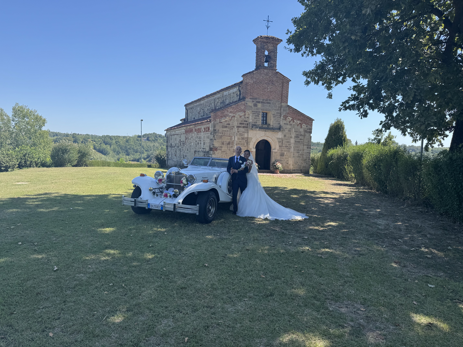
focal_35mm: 24
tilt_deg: -4.1
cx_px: 232
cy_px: 174
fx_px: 321
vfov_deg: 56.8
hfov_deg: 71.6
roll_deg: -0.9
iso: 80
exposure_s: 1/2833
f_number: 1.78
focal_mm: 6.76
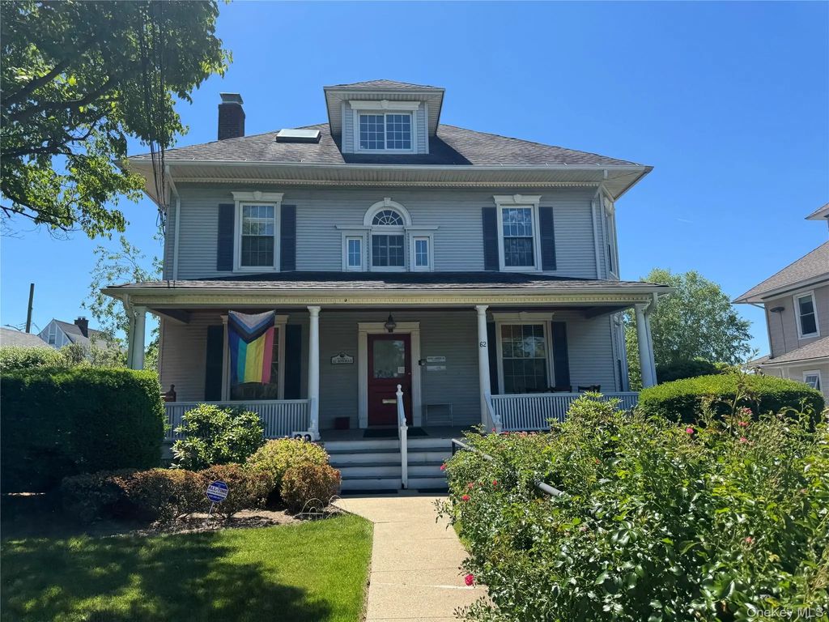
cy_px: 311
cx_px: 414
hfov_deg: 71.6
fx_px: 575
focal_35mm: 24
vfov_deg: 56.8
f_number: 1.78
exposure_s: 1/2959
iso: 80
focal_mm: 6.76
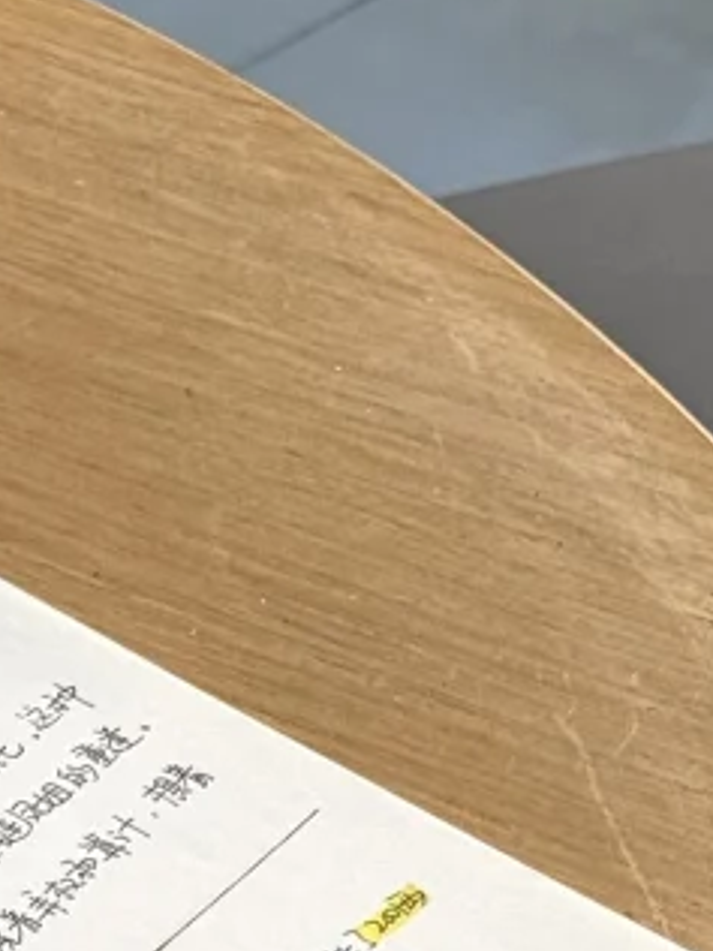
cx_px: -755
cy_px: 761
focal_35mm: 219
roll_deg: +2.3
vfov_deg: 9.0
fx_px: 6014
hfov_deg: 6.6
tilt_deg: -42.6
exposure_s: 1/169
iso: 64
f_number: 1.78
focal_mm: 6.76
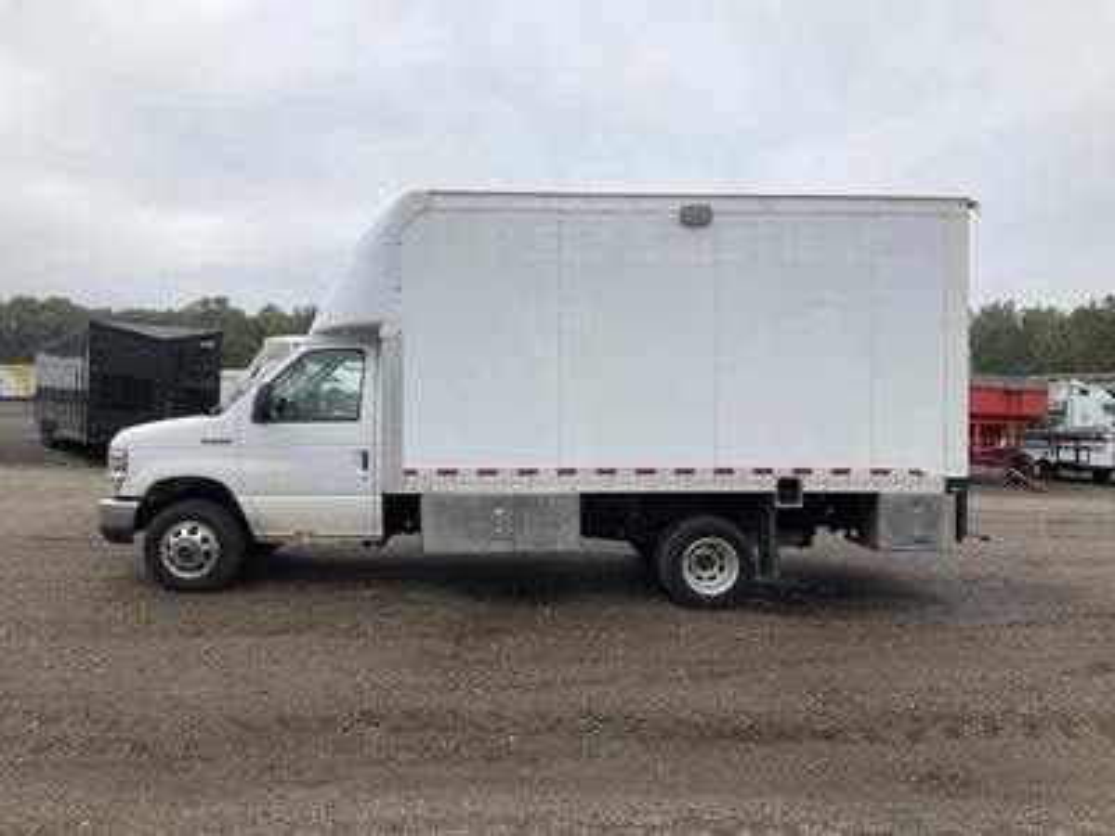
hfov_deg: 61.7
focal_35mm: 29
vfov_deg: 48.2
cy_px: 418
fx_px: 934
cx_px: 558
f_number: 1.8
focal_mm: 3
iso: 25
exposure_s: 1/1626
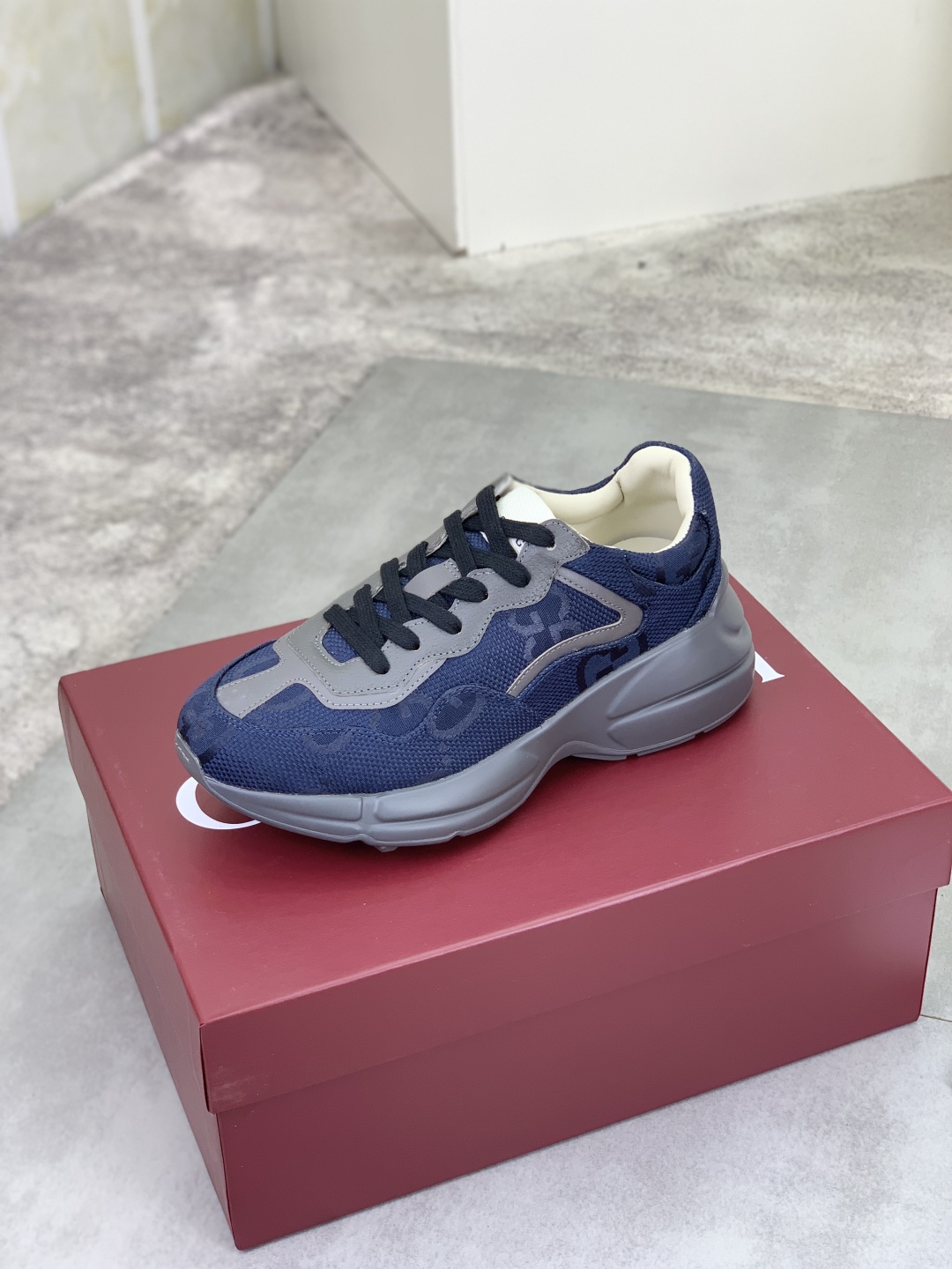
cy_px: 634
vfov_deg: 36.8
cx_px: 476
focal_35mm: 52
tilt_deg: -34.0
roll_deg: +1.3
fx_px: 1907
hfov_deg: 28.0
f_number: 2.4
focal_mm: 6
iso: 32
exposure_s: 1/100
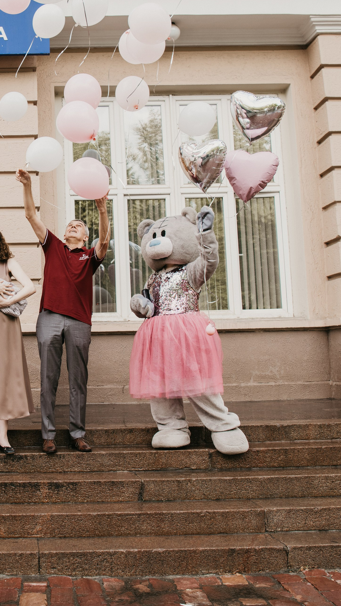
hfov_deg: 26.8
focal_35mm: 42
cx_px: -2
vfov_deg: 48.3
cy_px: 272
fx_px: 675
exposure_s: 1/400
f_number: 5
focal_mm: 24
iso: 250
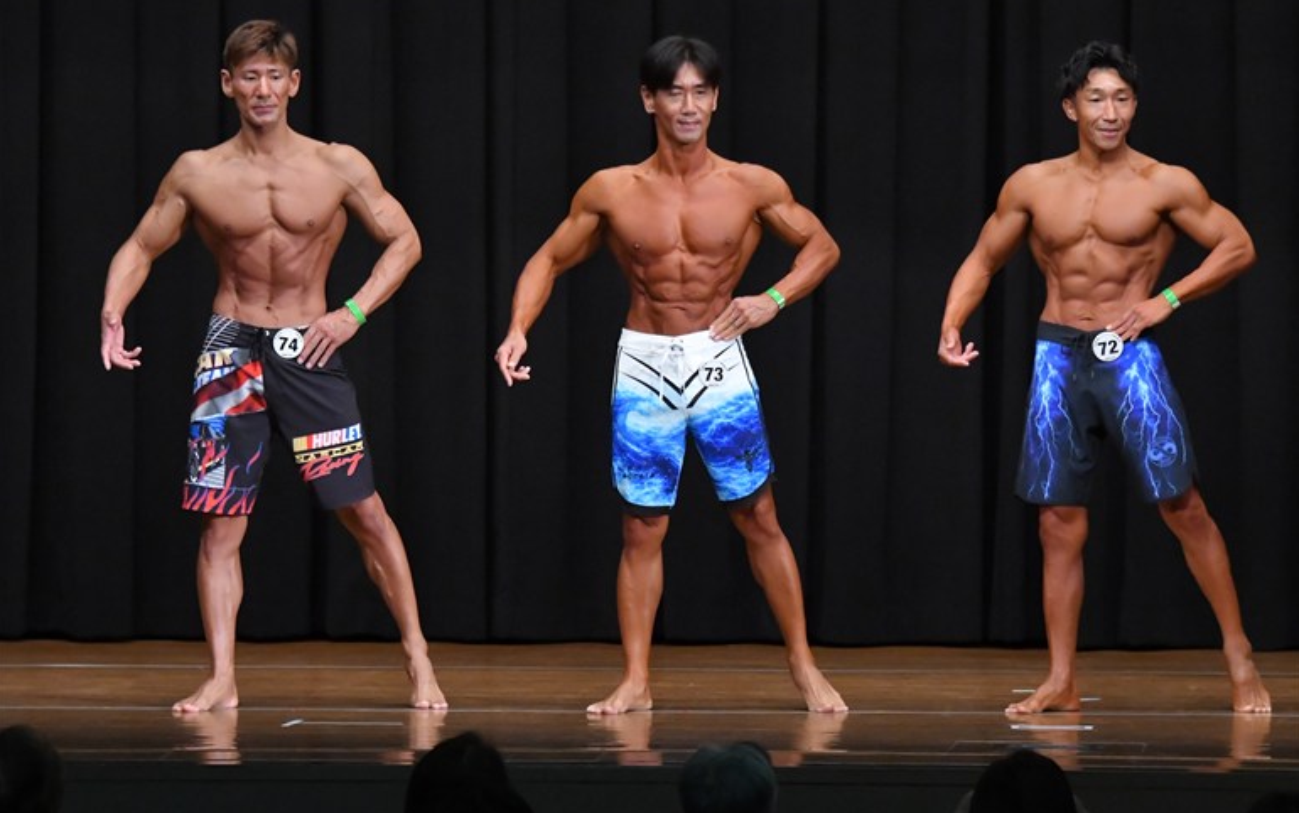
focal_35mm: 207
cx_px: 650
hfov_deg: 10.1
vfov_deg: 6.3
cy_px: 391
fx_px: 7331
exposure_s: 1/400
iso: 6400
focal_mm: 135
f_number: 5.6
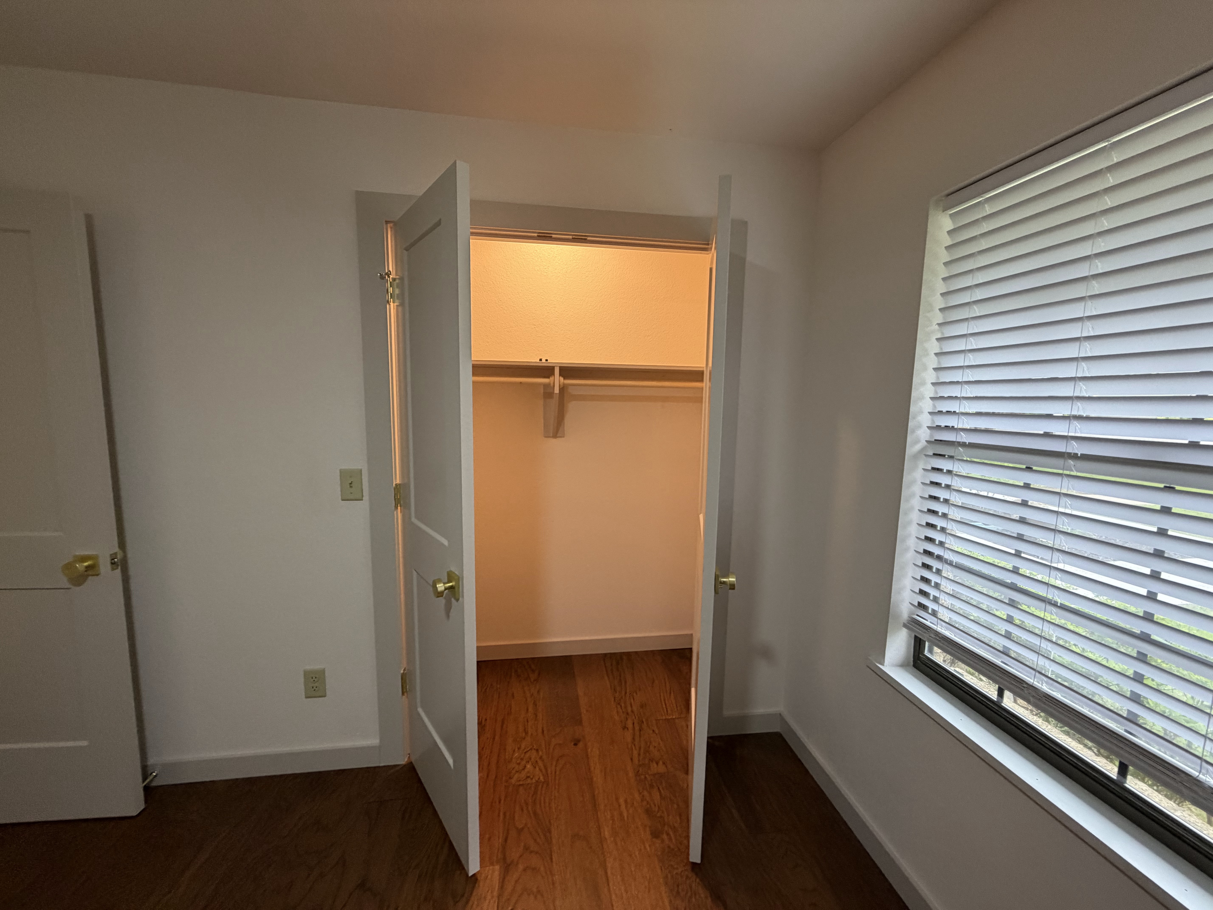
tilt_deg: -7.2
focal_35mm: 14
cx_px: 606
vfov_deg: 85.7
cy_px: 455
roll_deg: -0.4
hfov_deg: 102.1
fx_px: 491
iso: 250
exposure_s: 1/60
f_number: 2.2
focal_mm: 2.22
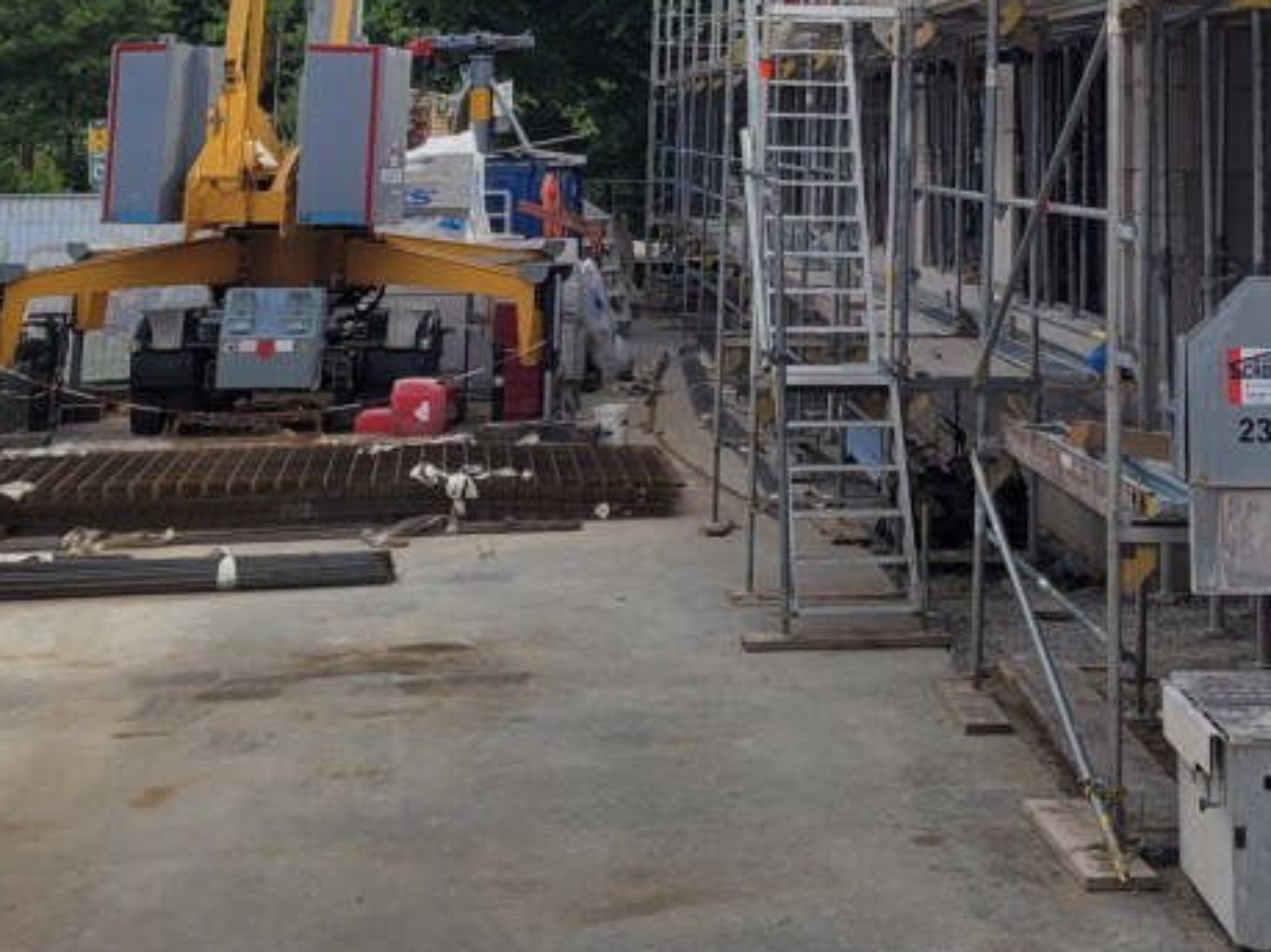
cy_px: -271
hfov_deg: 28.3
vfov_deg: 19.9
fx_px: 2496
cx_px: 897
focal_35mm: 68
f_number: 1.8
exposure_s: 1/2032
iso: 40
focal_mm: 5.4
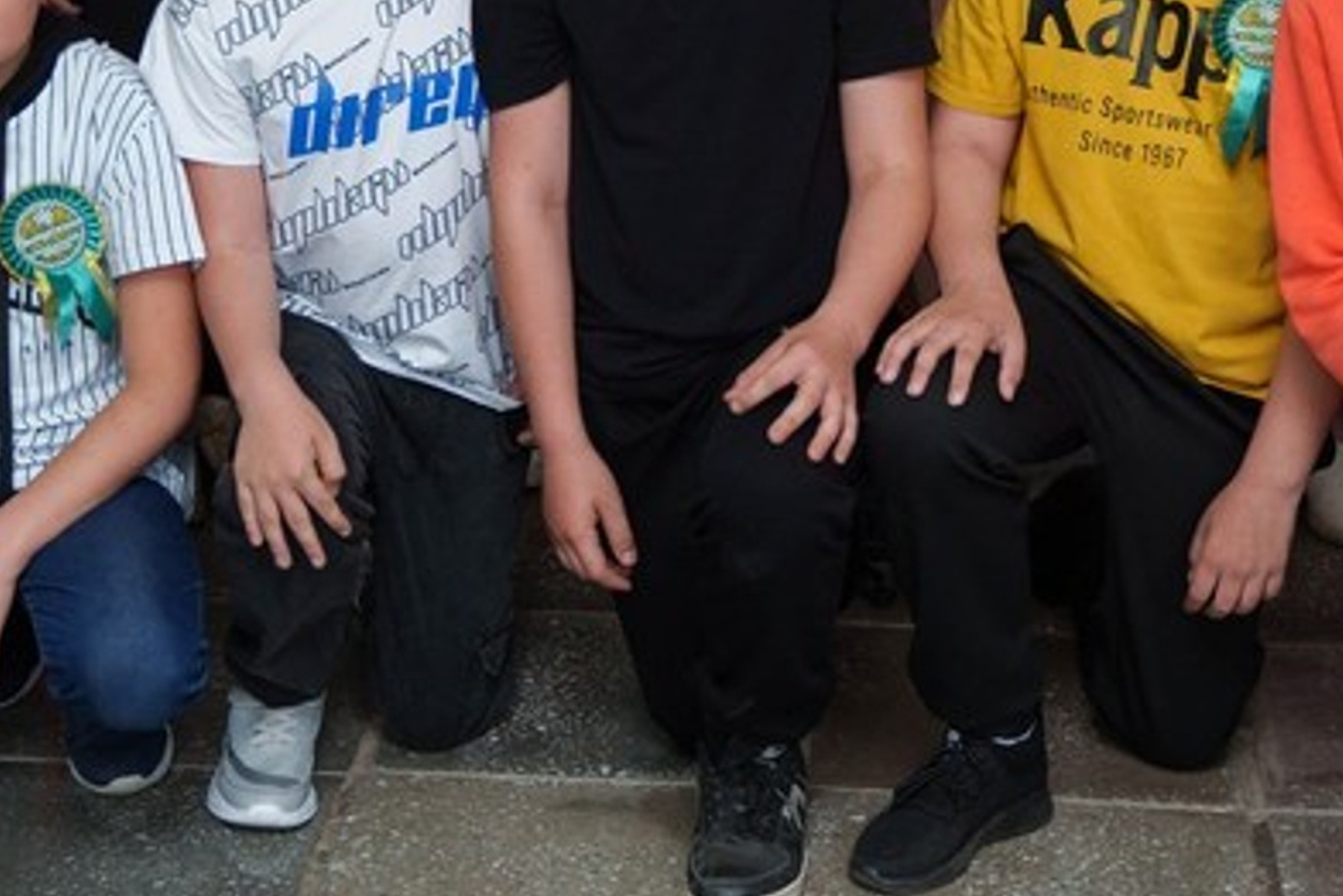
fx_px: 2276
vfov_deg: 21.7
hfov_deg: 32.9
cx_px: 733
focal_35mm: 61
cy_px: 58
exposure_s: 1/250
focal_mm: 28
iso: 400
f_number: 2.8
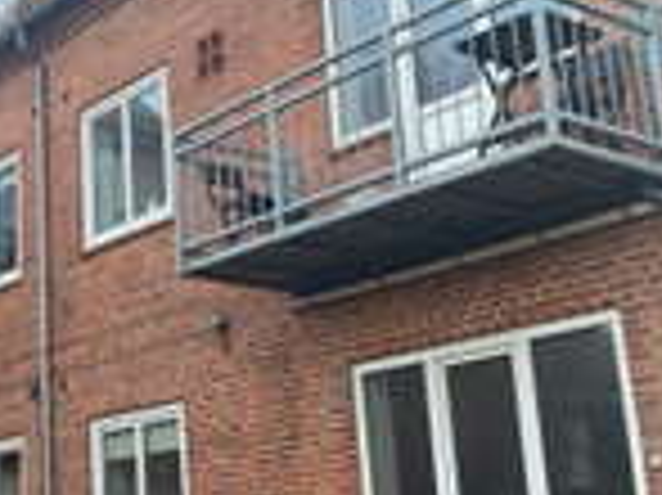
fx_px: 1261
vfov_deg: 22.2
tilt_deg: +13.9
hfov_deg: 27.8
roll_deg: +0.9
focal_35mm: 66
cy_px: 274
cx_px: 7
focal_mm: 4.25
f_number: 1.8
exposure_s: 1/125
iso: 25
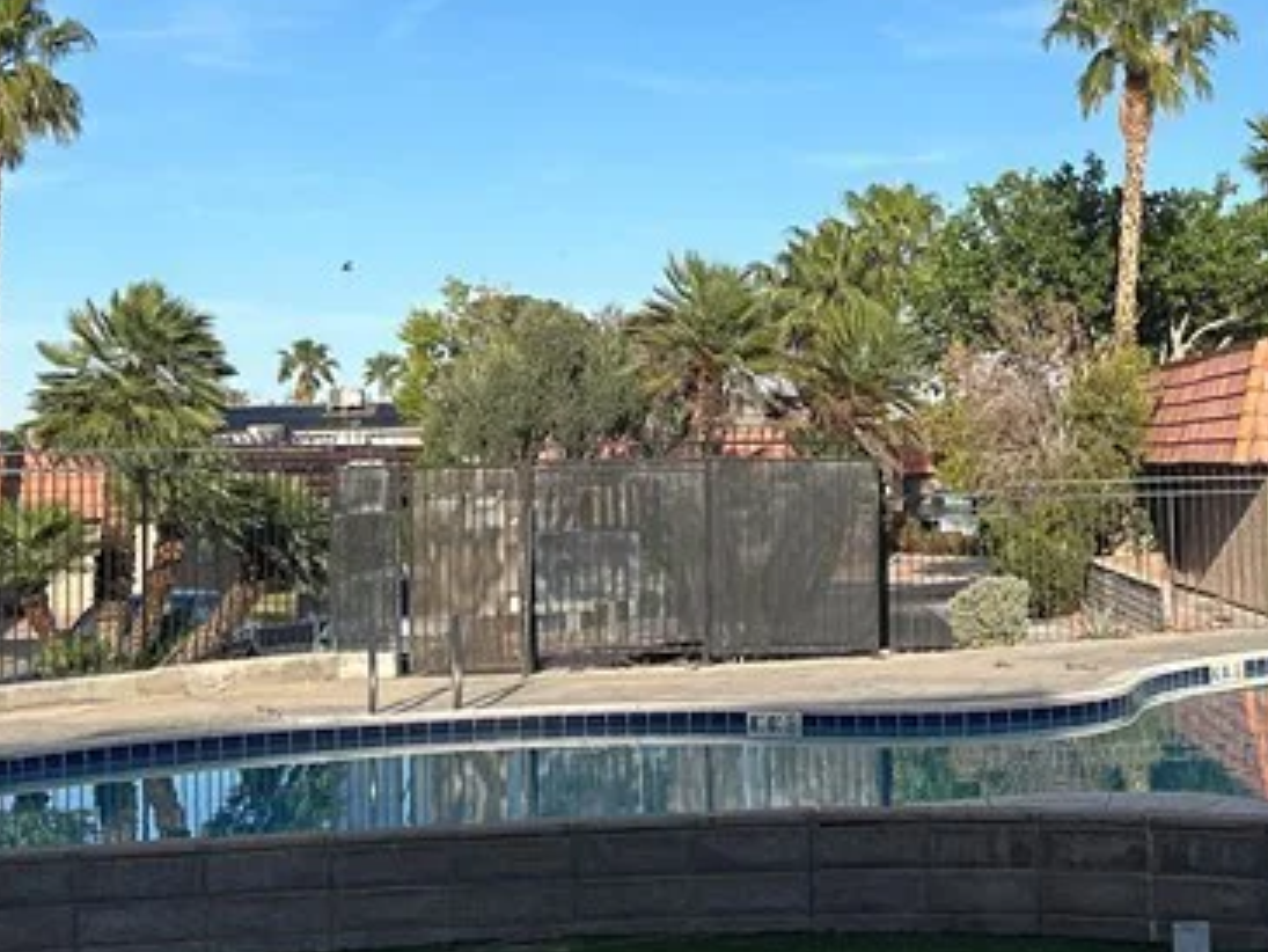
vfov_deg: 20.1
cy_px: 261
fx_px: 2675
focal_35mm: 73
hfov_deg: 25.8
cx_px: 1153
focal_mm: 5.7
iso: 50
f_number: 1.5
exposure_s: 1/3571
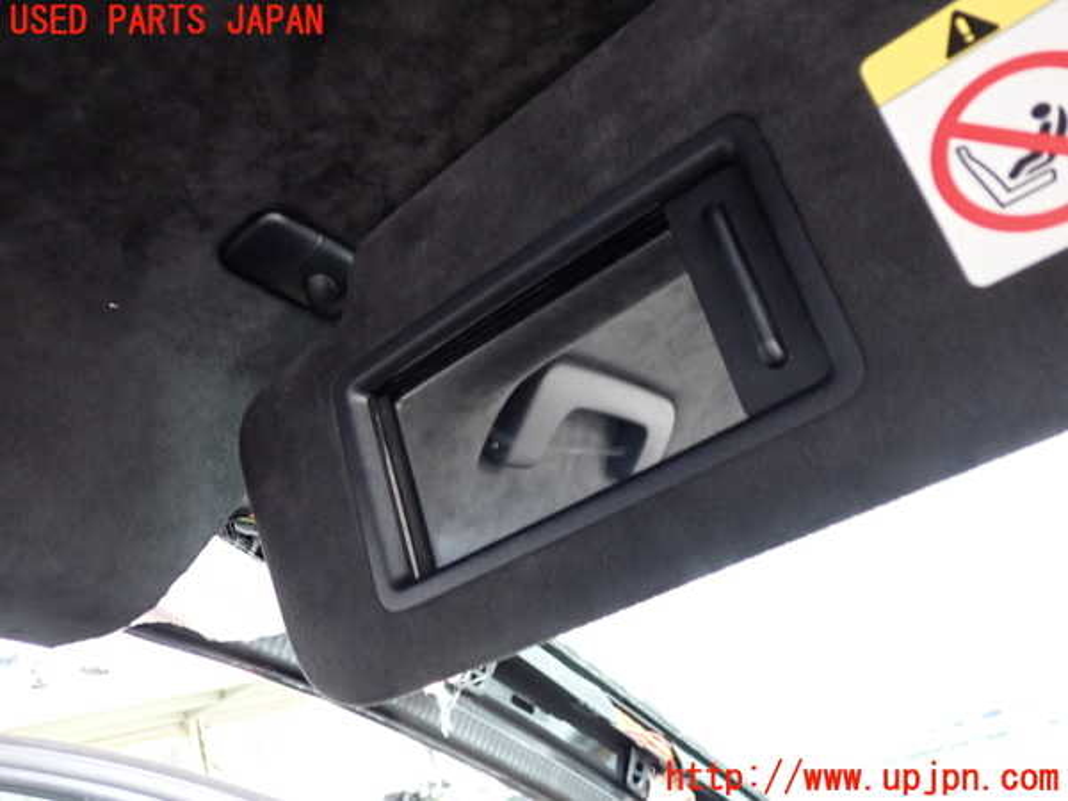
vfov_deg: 46.8
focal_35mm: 30
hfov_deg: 60.0
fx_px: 926
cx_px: 534
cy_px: 400
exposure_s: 1/30
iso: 250
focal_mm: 5.4
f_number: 2.3
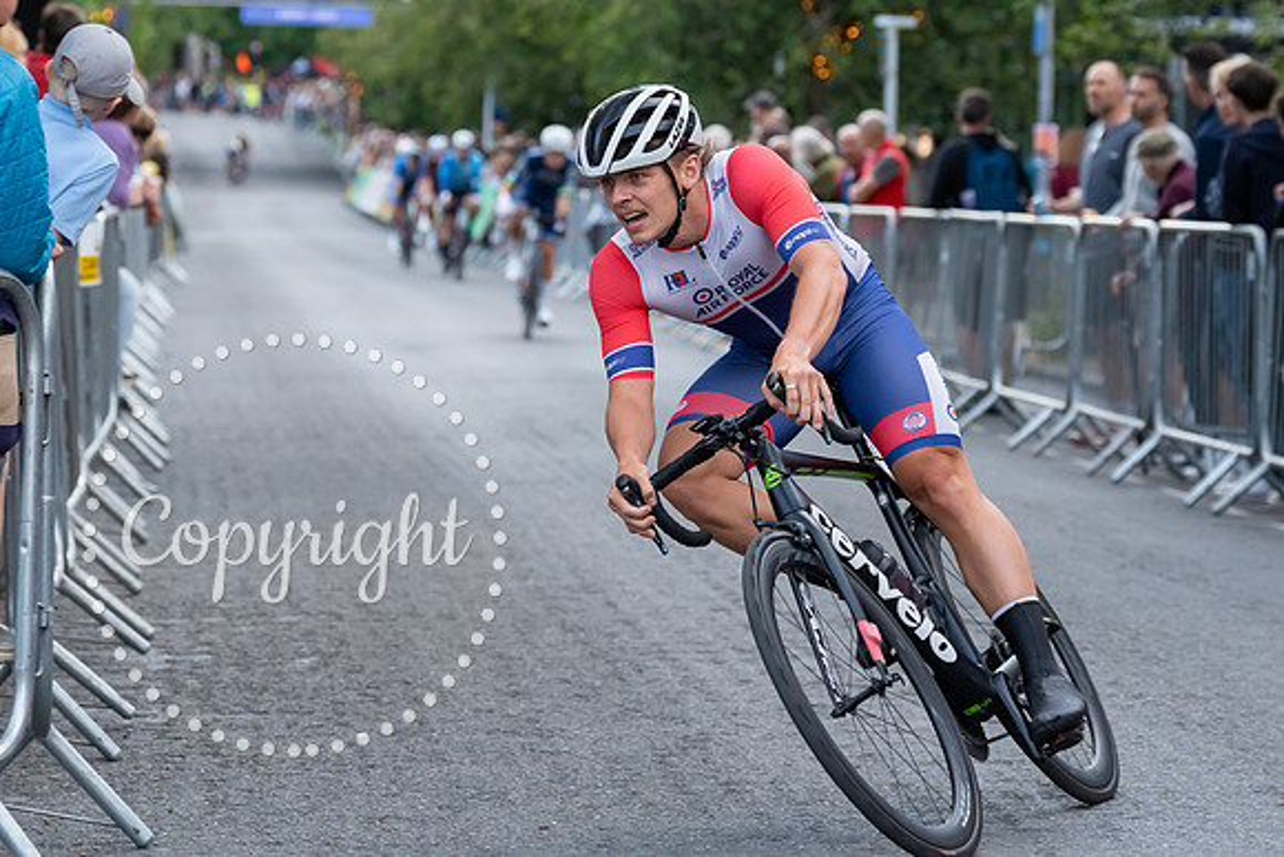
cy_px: 156
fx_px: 5355
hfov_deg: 13.7
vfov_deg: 9.1
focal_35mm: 150
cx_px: 642
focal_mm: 87
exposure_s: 1/800
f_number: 3.5
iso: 1600
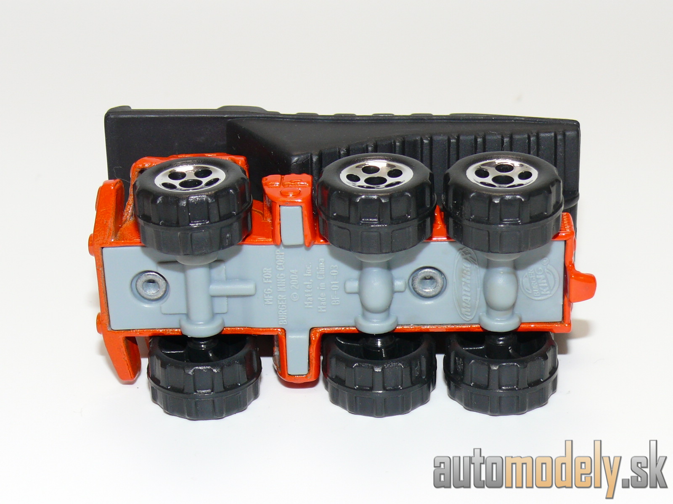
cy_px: 252
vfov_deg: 16.6
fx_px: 1730
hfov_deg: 22.0
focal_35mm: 89
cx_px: 336
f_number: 4
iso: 100
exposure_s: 1/30
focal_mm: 12.5
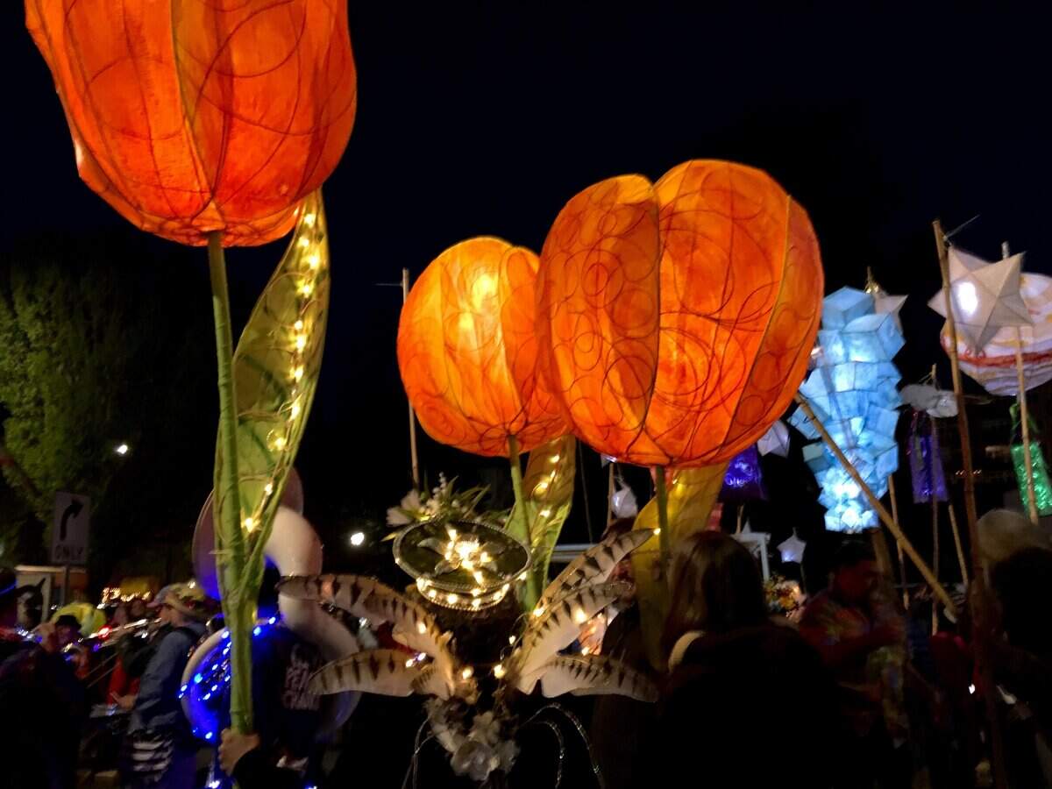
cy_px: 394
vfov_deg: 48.2
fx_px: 881
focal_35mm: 29
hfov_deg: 61.7
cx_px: 526
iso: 400
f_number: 2.2
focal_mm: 4.15
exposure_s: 1/15
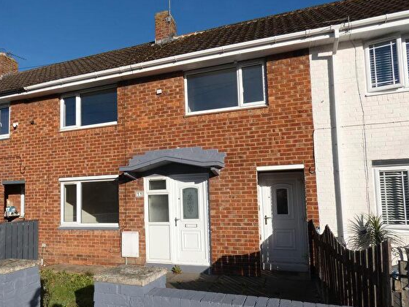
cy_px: 176
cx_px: 170
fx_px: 295
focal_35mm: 25
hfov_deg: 68.9
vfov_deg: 54.7
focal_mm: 3.6
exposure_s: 1/800
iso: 80
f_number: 4.5
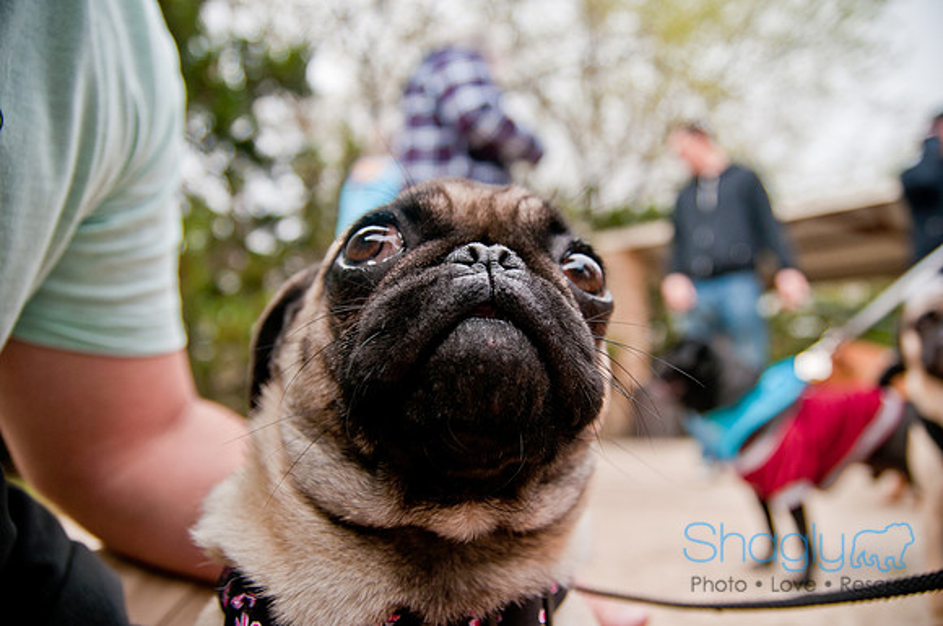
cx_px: 472
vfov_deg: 50.3
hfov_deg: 70.5
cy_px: 313
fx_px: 667
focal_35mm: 26
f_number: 2.8
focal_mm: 17
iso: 200
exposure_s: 1/800
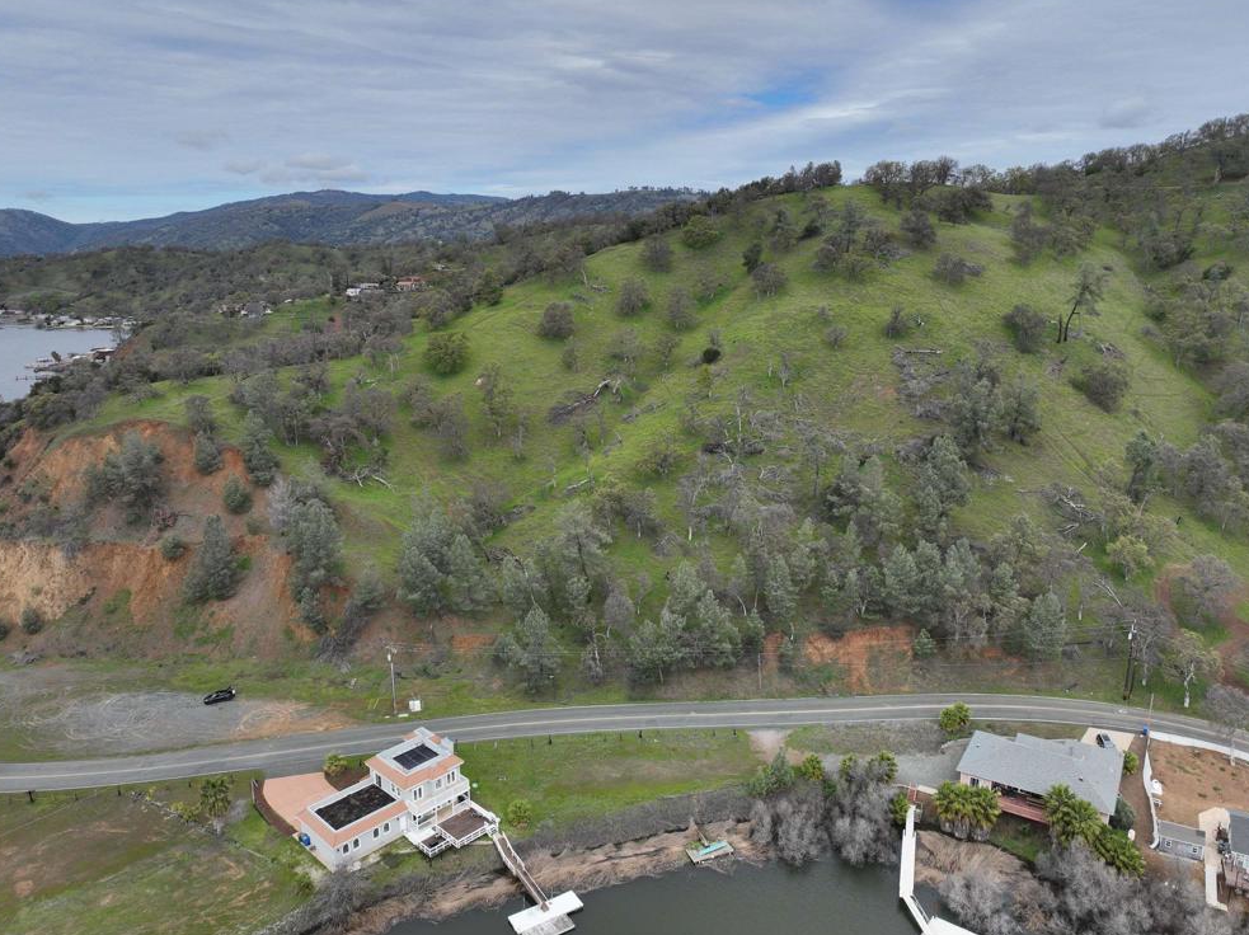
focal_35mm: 25
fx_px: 901
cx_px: 615
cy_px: 454
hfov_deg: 69.4
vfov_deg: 54.8
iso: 150
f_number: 2.8
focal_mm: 12.29
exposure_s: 1/2000
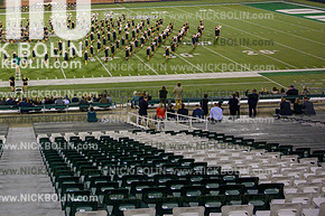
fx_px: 433
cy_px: 16
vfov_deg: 26.9
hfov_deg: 37.4
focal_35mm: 48
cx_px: 11
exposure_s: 1/1000
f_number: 4
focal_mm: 24
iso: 4000
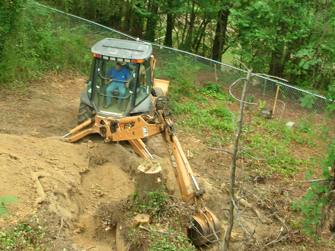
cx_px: 89
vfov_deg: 26.1
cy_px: 134
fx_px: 542
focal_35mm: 56
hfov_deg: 33.7
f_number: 3
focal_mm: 5.8
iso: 50
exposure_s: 1/38
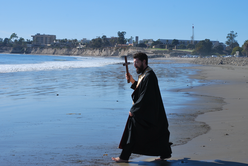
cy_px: 83
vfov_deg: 18.3
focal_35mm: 75
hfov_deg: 26.9
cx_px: 124
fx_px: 518
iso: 100
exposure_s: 1/250
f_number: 8
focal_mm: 50
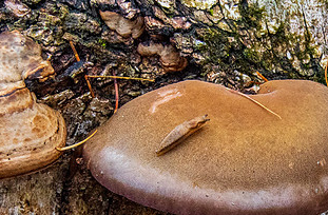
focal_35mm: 171
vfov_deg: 7.9
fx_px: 1550
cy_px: 189
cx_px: 277
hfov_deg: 12.0
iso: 2500
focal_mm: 62
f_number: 13
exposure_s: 1/160
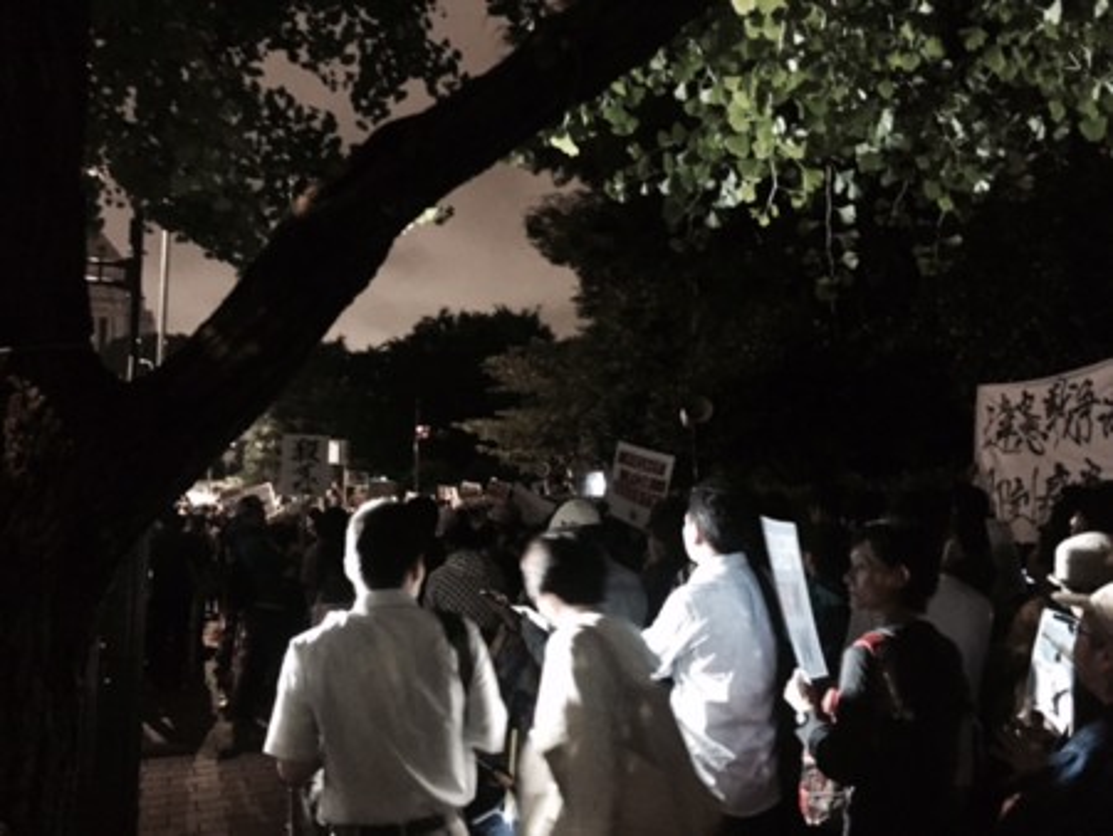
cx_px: 556
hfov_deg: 61.6
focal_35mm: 29
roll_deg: -0.4
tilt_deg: +6.8
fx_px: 933
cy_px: 418
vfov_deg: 48.3
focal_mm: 4.15
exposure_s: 1/15
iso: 1600
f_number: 2.2
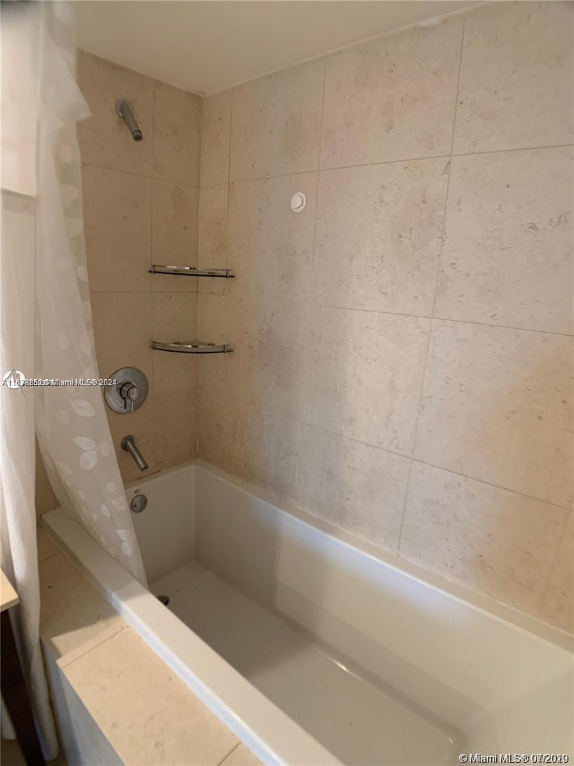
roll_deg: -3.1
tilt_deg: -12.8
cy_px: 383
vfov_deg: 67.3
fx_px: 575
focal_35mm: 26
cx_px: 287
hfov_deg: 53.1
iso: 160
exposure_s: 1/60
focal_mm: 4.25
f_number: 1.8
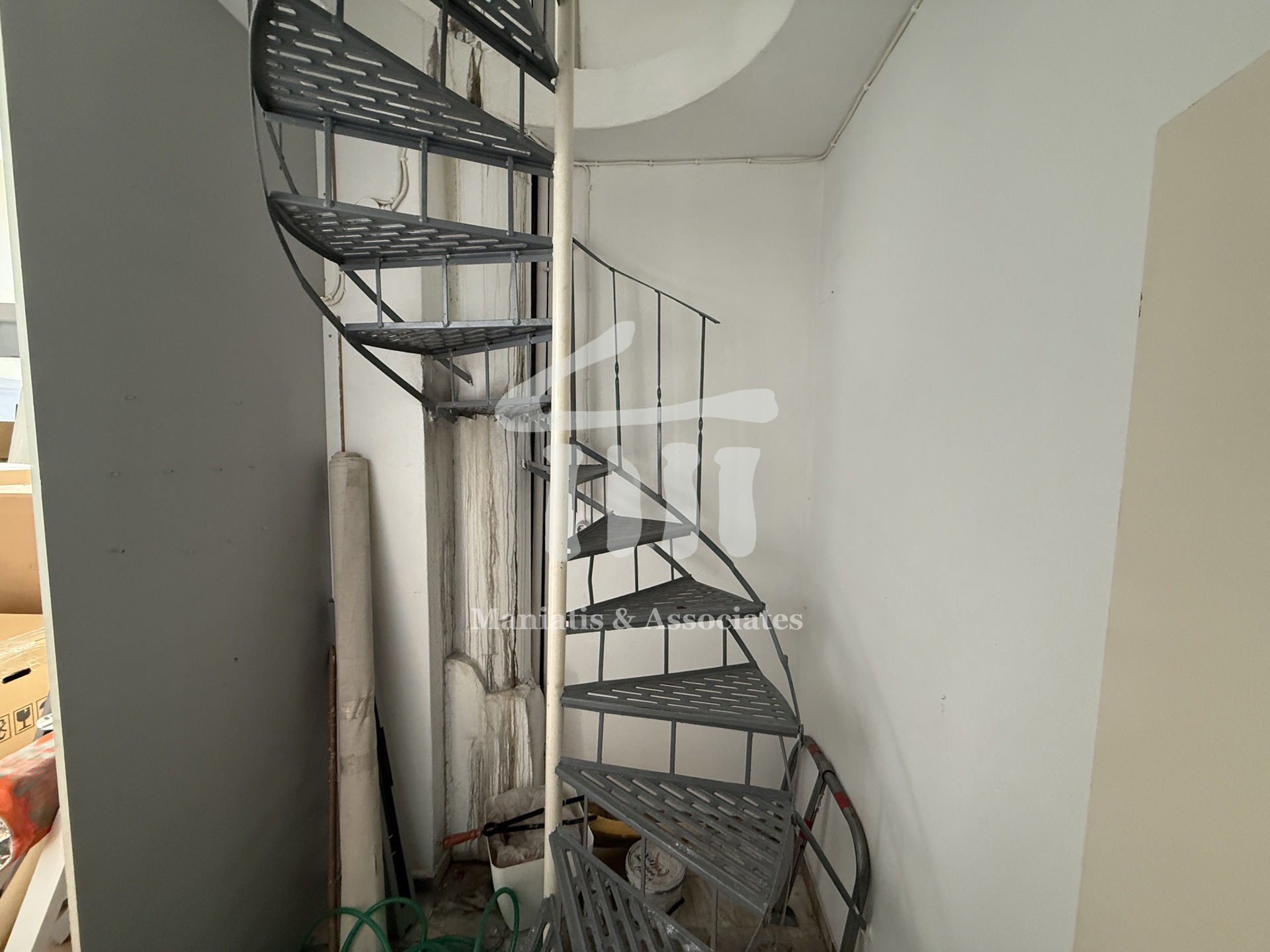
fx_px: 514
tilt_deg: -3.3
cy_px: 476
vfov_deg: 85.7
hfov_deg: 102.1
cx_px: 635
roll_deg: -2.4
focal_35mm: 14
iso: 320
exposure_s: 1/93
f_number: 2.2
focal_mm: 2.22
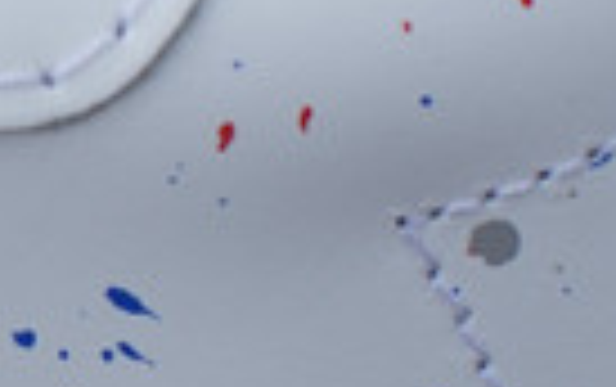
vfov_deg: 3.5
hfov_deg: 5.4
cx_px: -414
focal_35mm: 381
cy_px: 9
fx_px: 6404
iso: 100
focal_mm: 50
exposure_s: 1/80
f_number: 7.1
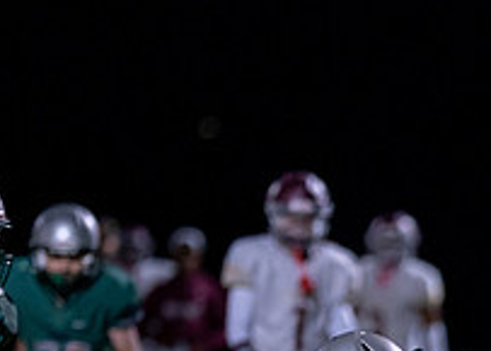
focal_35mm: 669
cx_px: 673
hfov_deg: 3.0
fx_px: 9329
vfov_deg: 2.2
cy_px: 502
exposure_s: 1/1250
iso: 1000
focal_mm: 135
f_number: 1.8
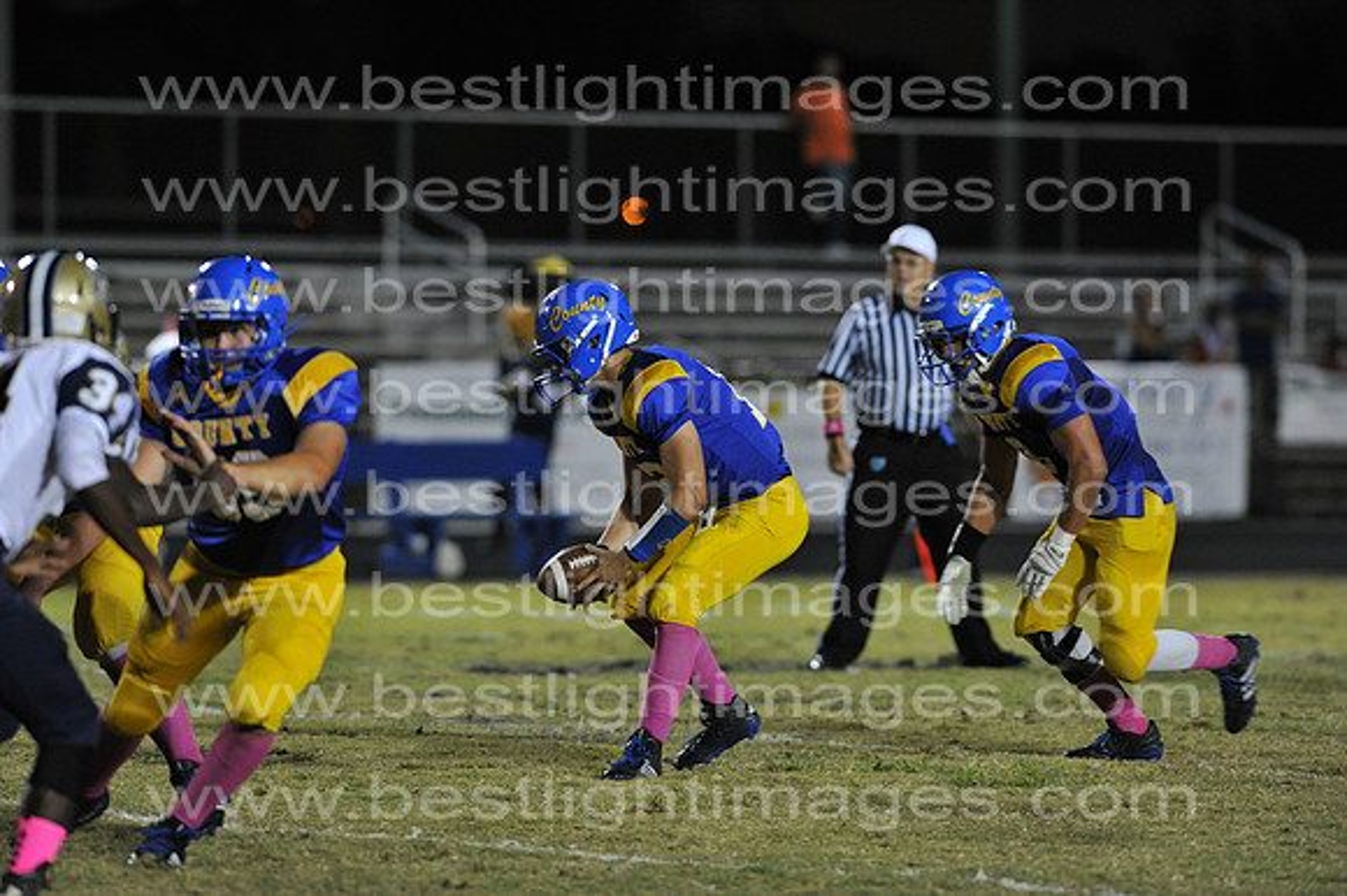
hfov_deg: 6.9
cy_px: 448
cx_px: 674
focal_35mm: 300
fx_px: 11218
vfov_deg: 4.6
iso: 5000
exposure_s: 1/500
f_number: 4
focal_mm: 300
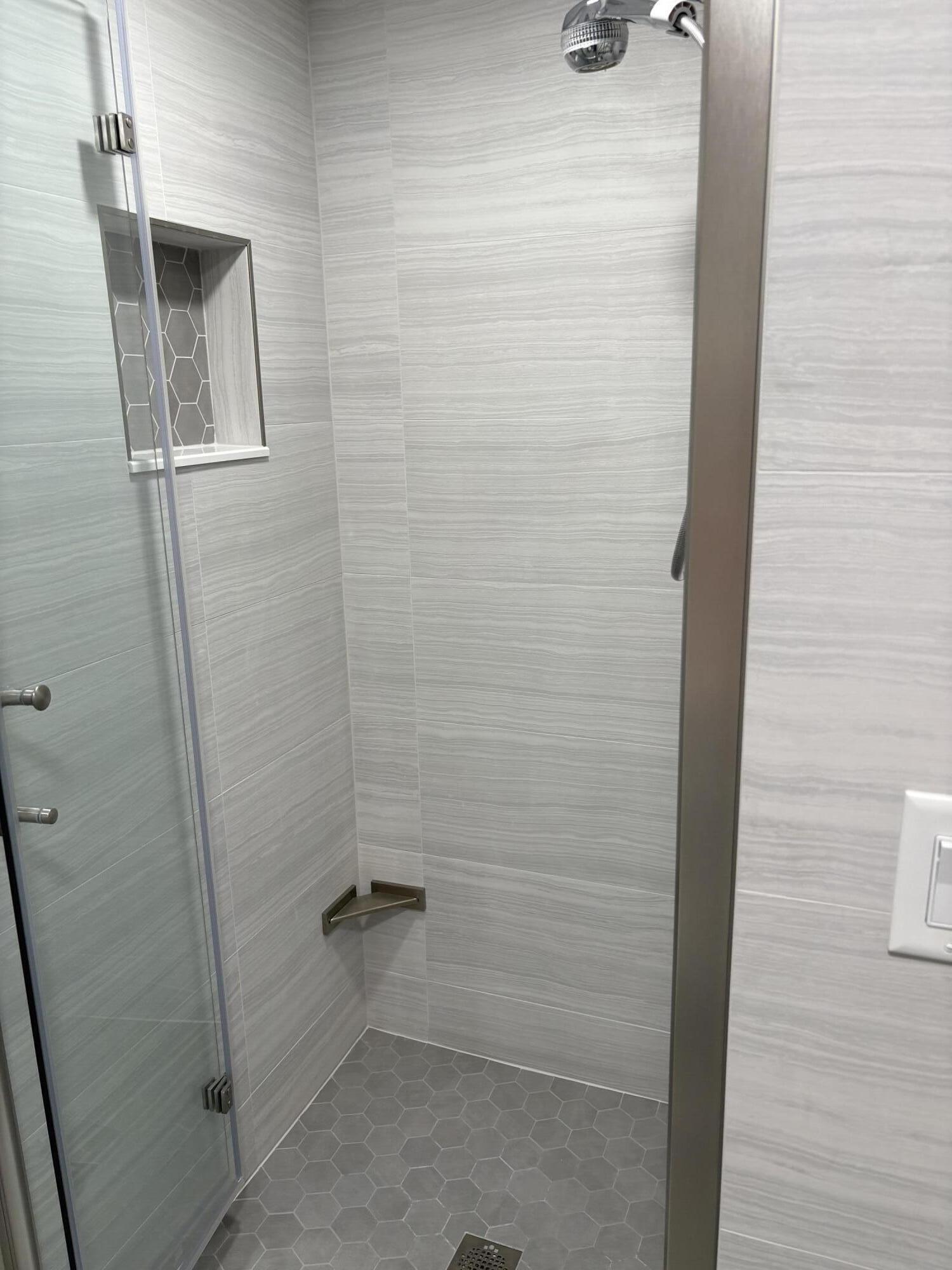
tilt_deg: -13.7
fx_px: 953
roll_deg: +1.3
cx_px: 476
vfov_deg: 67.3
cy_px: 635
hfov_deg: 53.1
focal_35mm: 26
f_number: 1.6
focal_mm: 5.96
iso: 80
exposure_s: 1/120
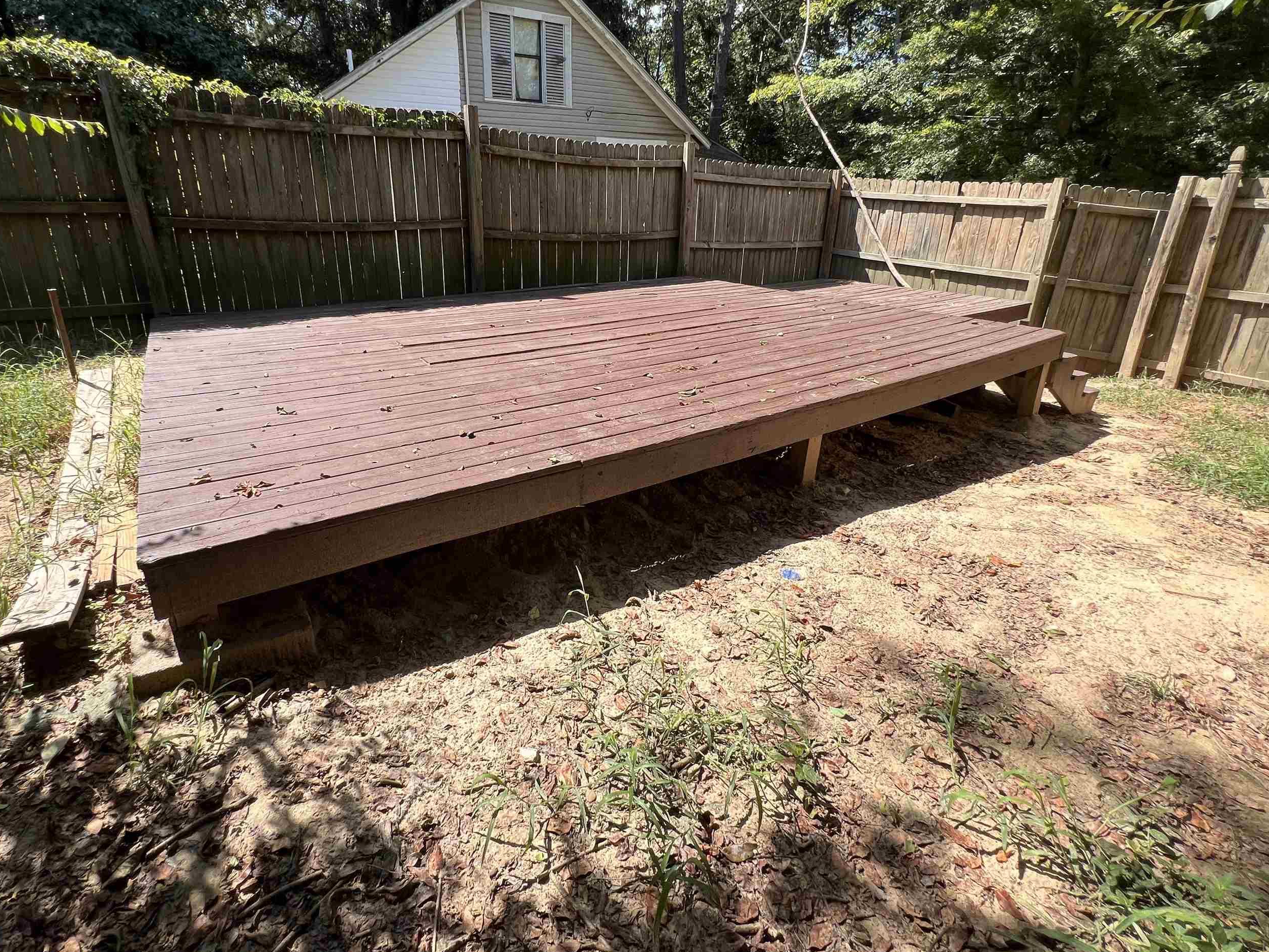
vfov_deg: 77.6
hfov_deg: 94.3
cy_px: 405
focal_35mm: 16
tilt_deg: -15.7
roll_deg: -2.0
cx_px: 588
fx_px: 587
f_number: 1.8
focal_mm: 1.57
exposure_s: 1/567
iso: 32
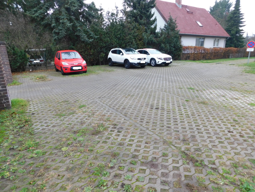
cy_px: 96
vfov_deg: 58.9
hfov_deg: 73.9
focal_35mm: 23
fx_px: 169
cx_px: 128
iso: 125
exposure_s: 1/50
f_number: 3
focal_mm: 4
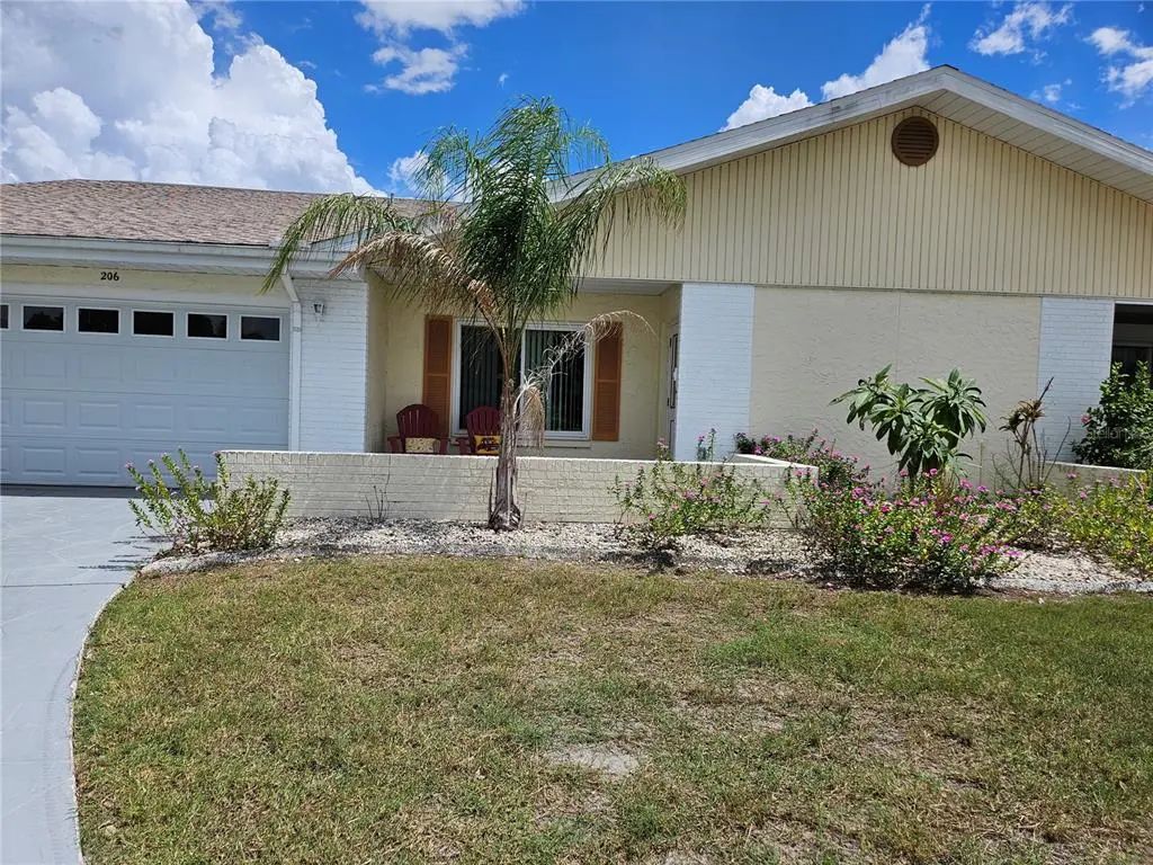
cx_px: 576
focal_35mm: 23
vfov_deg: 58.9
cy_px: 432
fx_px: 766
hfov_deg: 73.9
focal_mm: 5.4
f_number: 1.8
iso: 25
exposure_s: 1/3354
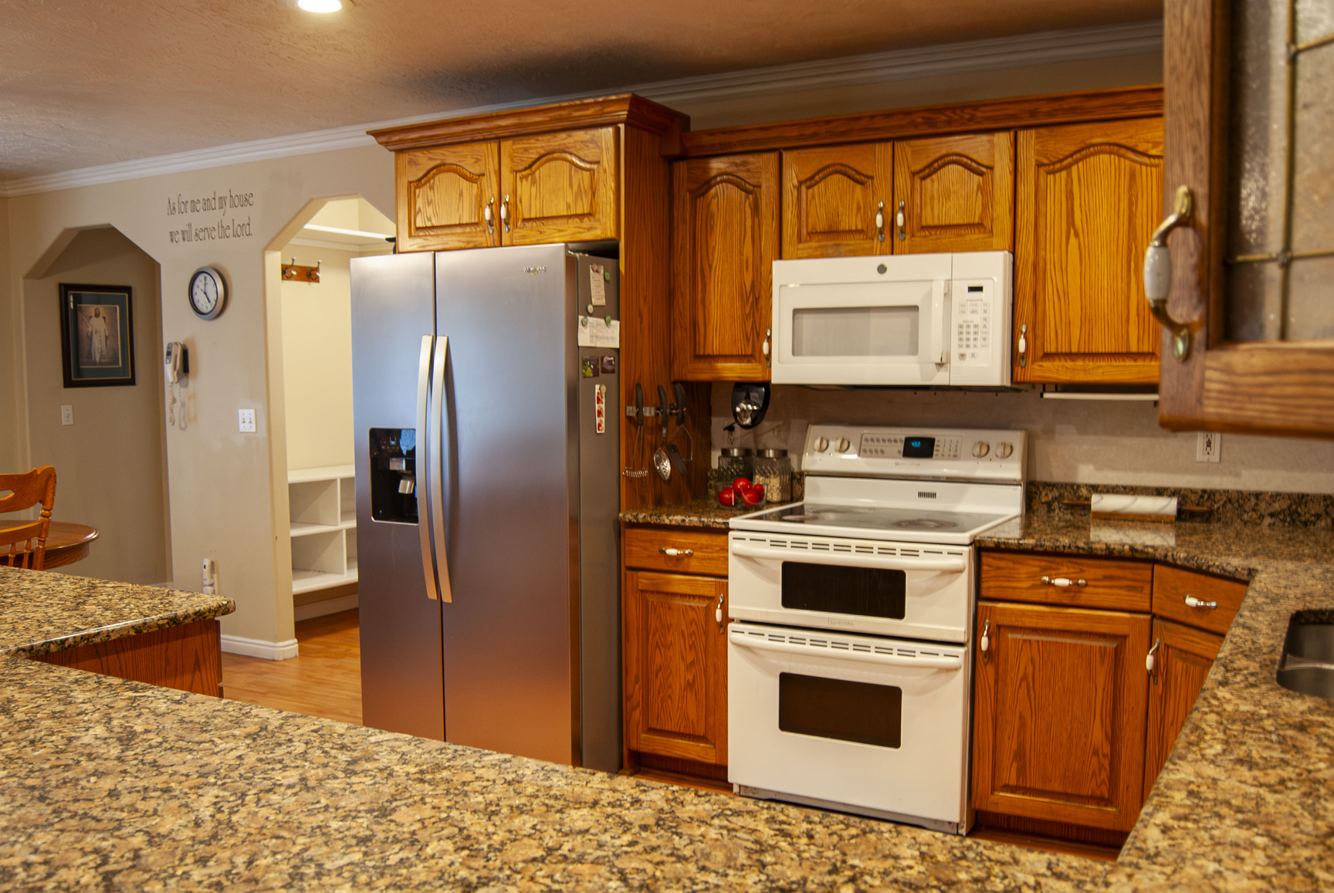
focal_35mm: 32
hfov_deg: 58.6
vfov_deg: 41.2
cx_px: 647
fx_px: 1187
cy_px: 498
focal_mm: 18
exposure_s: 1/20
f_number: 3.5
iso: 800
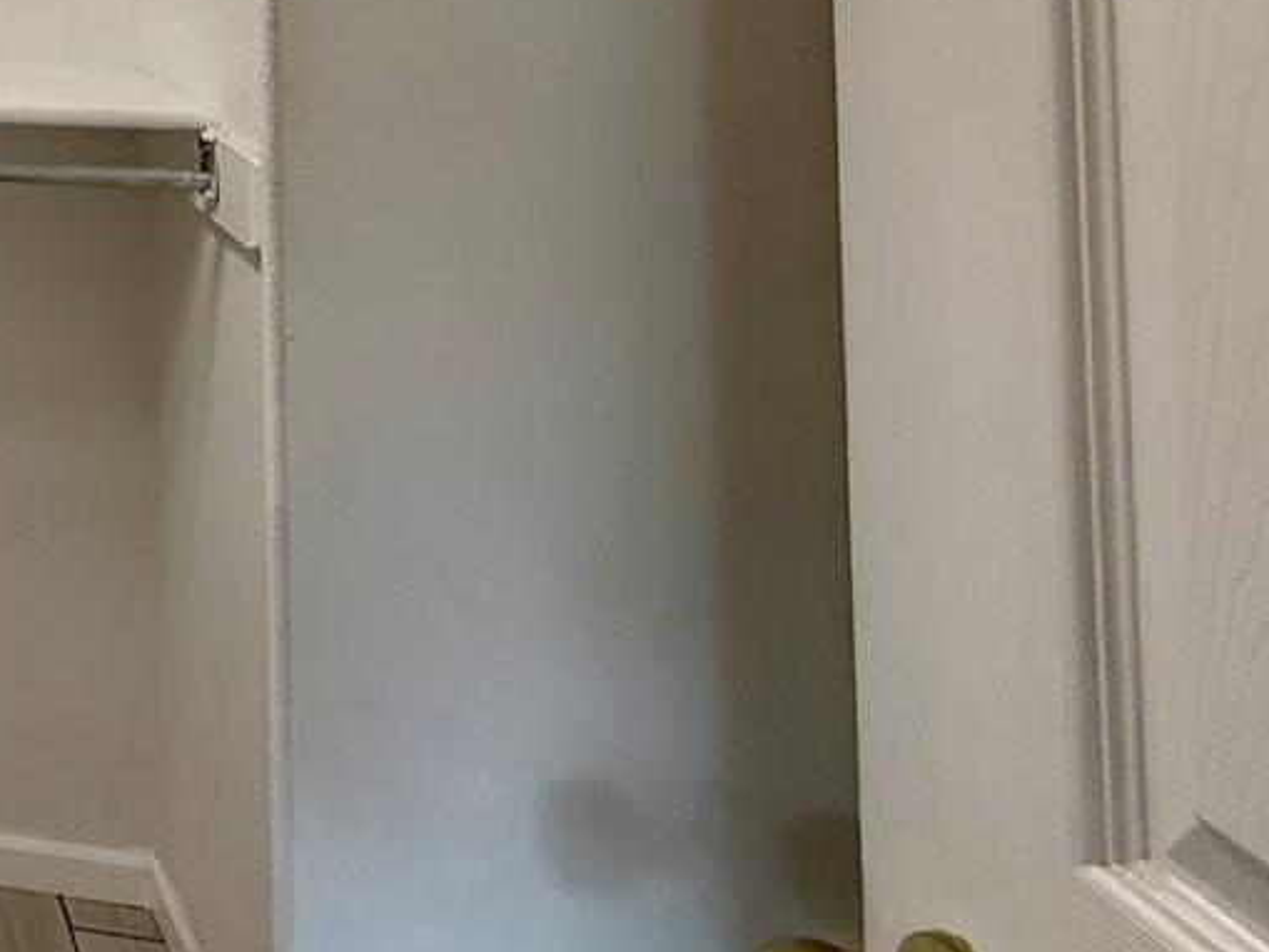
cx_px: -663
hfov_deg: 27.8
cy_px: -257
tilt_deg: +2.5
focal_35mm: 44
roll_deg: +0.8
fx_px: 1613
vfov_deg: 27.8
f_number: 2.2
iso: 160
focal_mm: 2.22
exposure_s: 1/120
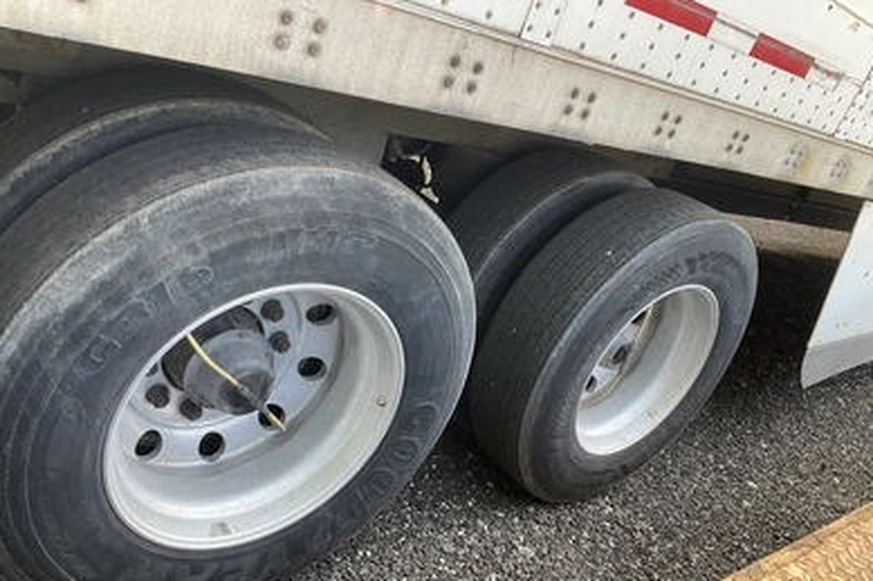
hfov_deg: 60.3
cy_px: 316
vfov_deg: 42.3
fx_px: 751
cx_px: 426
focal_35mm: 31
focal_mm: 3
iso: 25
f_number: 1.8
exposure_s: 1/122
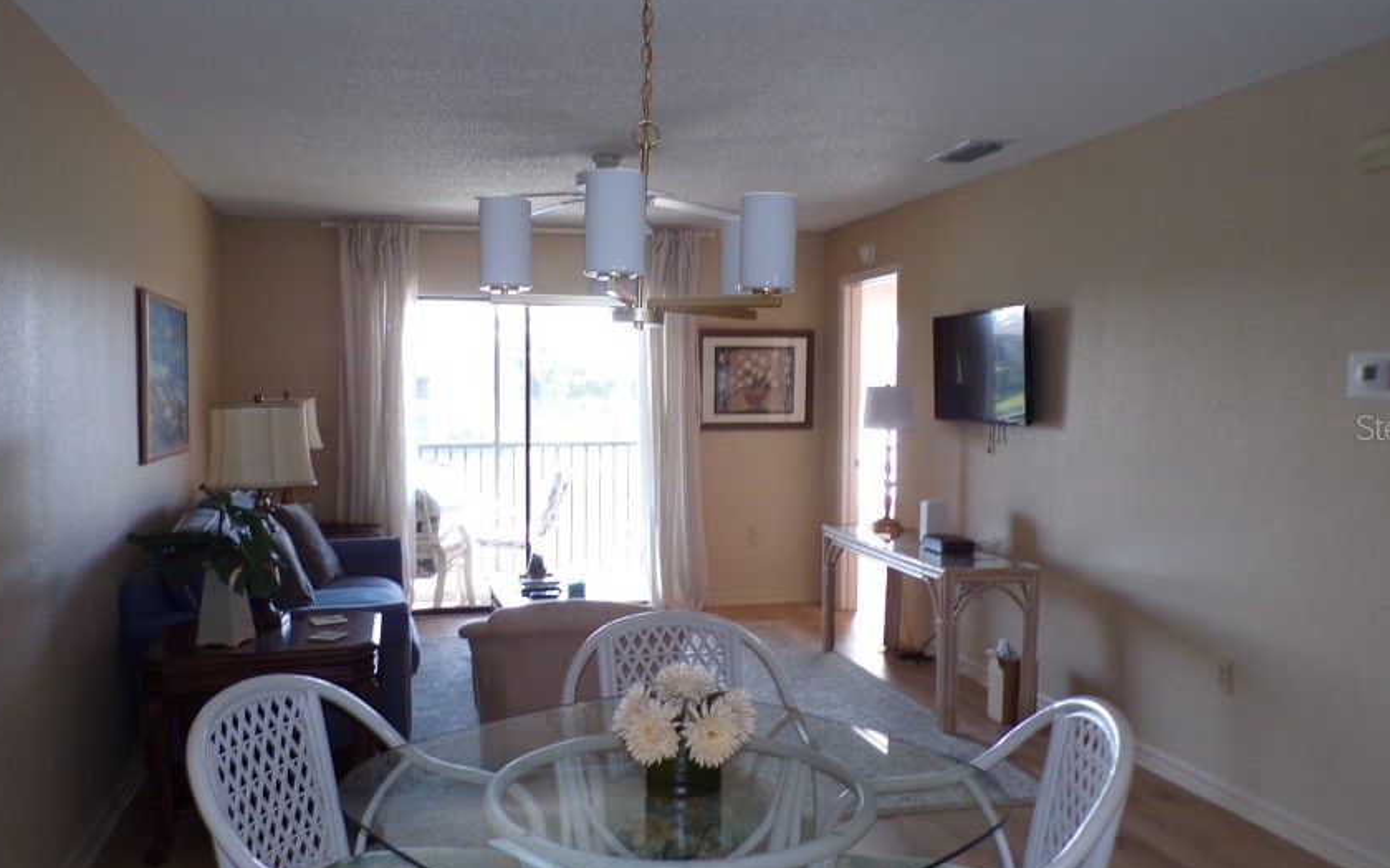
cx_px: 665
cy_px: 427
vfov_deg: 40.6
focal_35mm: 31
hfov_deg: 61.2
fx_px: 1174
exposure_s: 1/34
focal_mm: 4.3
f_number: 3
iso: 112
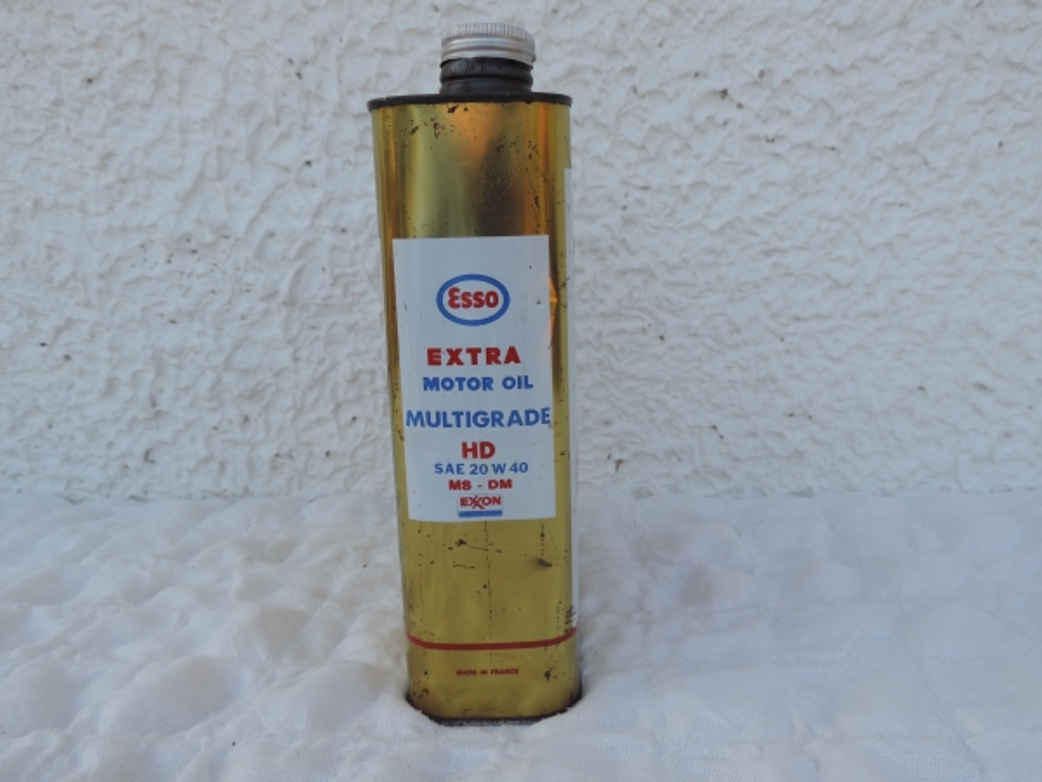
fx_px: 843
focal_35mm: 28
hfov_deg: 63.4
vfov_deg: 49.7
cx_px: 521
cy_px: 391
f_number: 3.1
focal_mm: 4.9
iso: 80
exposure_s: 1/320
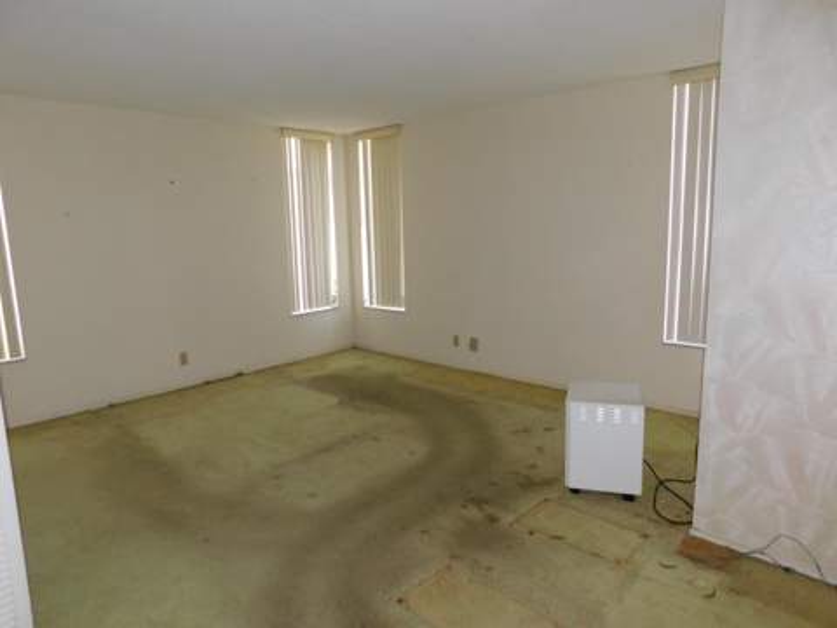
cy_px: 314
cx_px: 418
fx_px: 556
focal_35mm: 23
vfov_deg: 58.9
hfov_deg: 73.9
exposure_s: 1/30
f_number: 3
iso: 200
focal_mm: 4
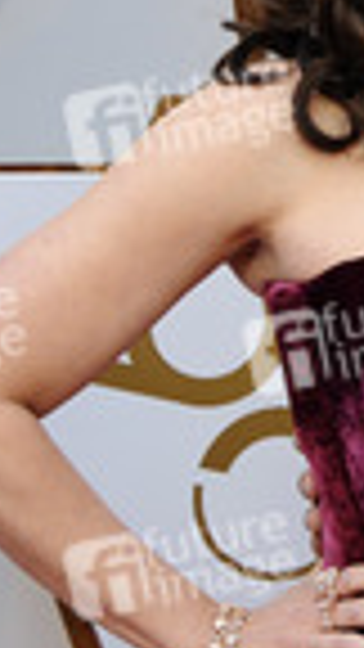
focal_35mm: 269
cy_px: 230
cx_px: 688
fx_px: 4616
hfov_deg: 4.5
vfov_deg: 8.0
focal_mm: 82
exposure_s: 1/250
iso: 1000
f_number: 6.3
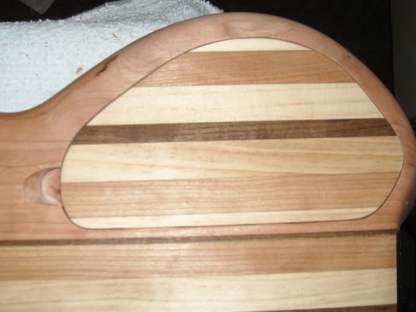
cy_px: 168
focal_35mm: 52
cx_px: 184
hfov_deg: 36.8
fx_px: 625
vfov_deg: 28.0
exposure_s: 1/60
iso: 200
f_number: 2.8
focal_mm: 5.7
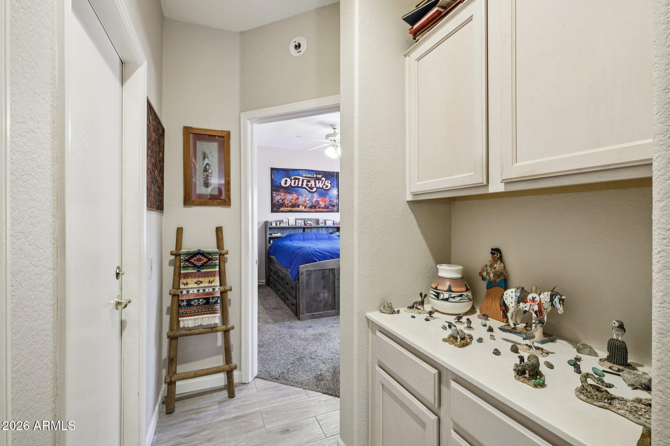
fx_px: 279
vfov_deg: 77.3
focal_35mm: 15
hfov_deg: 100.4
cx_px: 335
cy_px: 223
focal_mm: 10
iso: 400
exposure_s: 1/4
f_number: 8
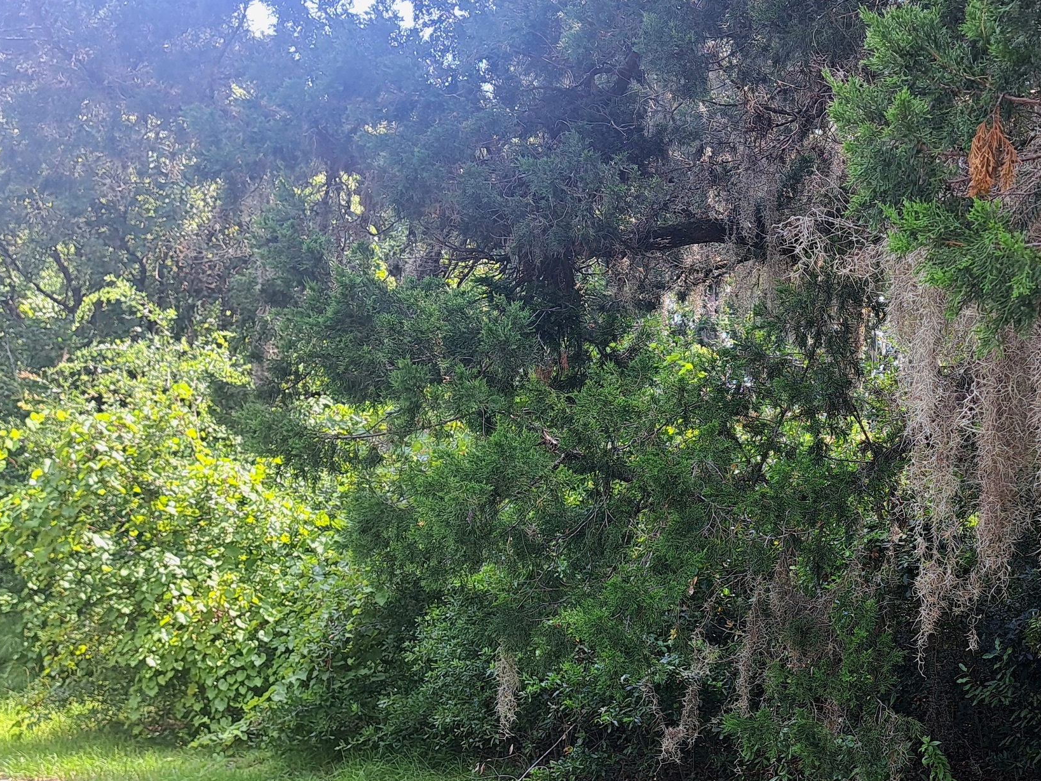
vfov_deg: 31.9
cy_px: 518
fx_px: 1353
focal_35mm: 45
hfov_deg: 40.4
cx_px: 831
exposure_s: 1/120
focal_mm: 5.23
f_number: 1.8
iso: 50
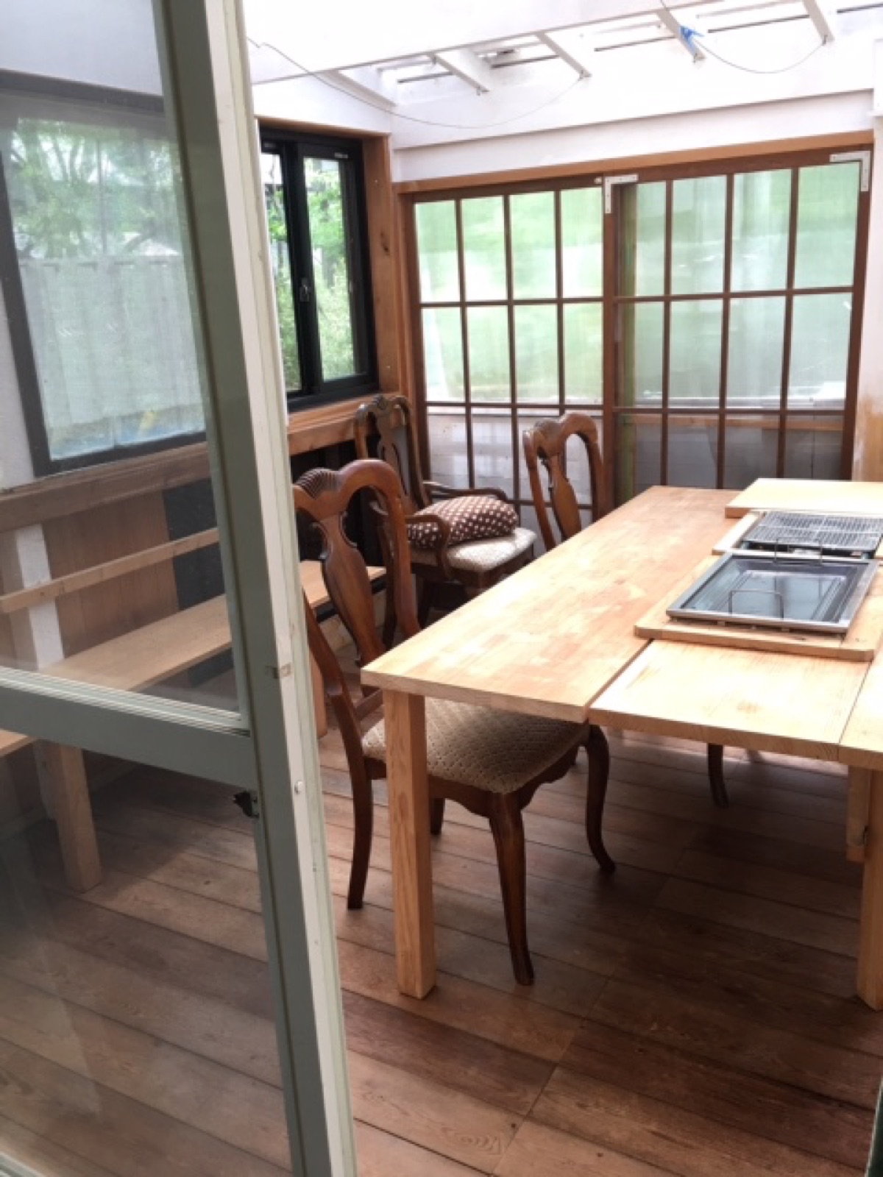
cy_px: 588
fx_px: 986
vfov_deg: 61.7
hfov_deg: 48.2
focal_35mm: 29
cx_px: 442
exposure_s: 1/40
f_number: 2.2
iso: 25
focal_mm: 4.15
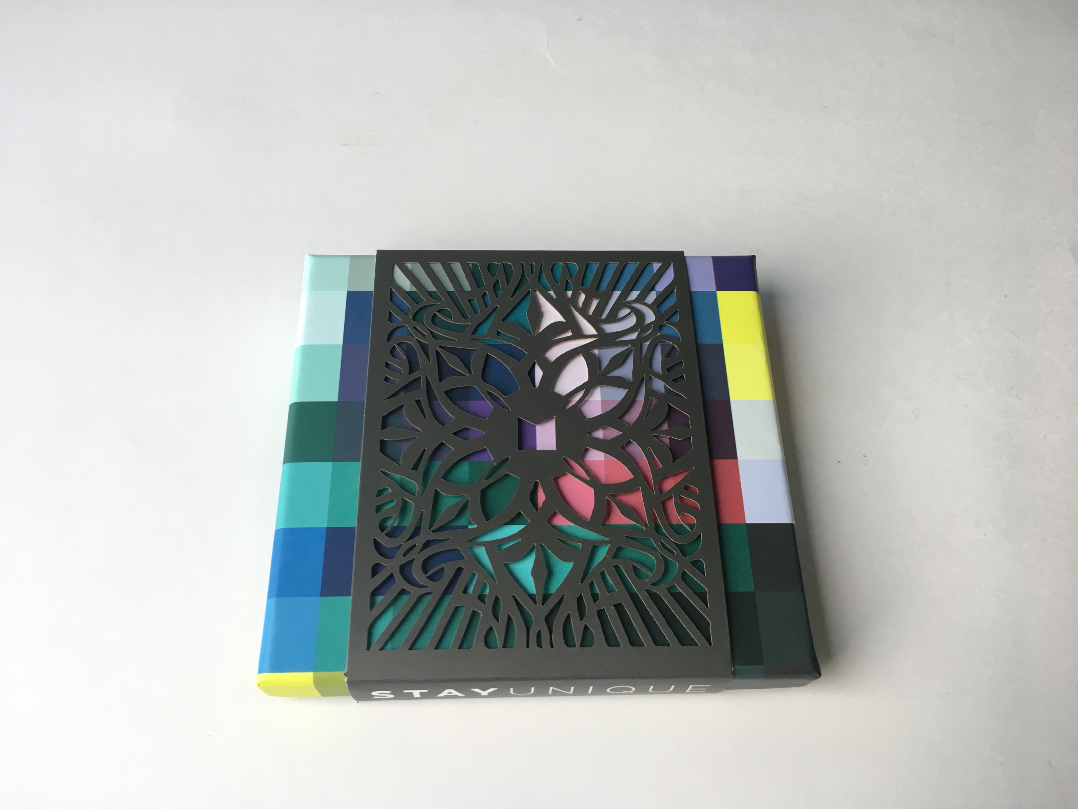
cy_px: 404
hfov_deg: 61.7
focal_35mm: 29
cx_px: 539
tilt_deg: -60.1
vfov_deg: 48.2
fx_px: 903
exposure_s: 1/33
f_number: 2.2
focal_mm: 4.15
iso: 32
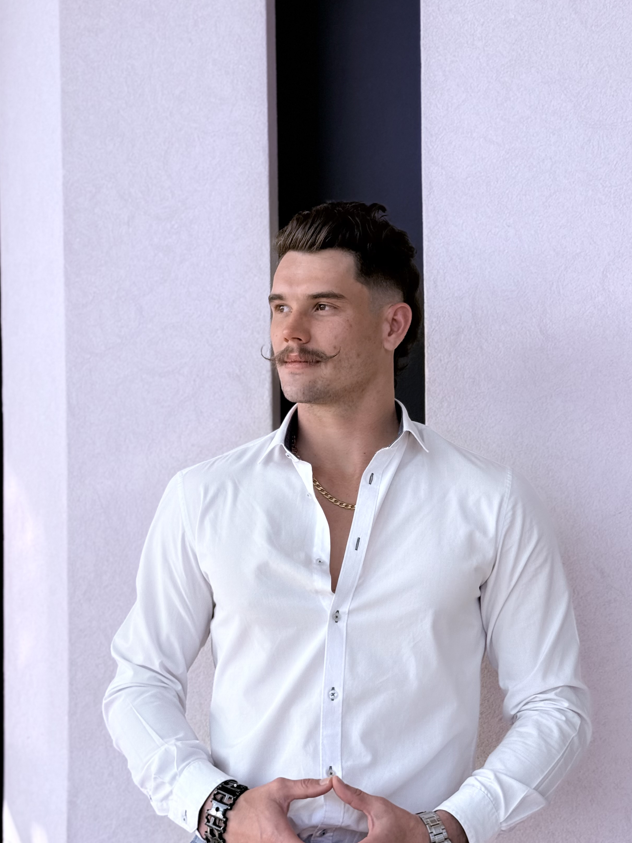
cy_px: 447
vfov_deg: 32.2
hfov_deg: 24.4
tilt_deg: +1.6
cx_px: 332
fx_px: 1461
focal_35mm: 60
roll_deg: +0.0
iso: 80
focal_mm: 6.76
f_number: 1.78
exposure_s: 1/837
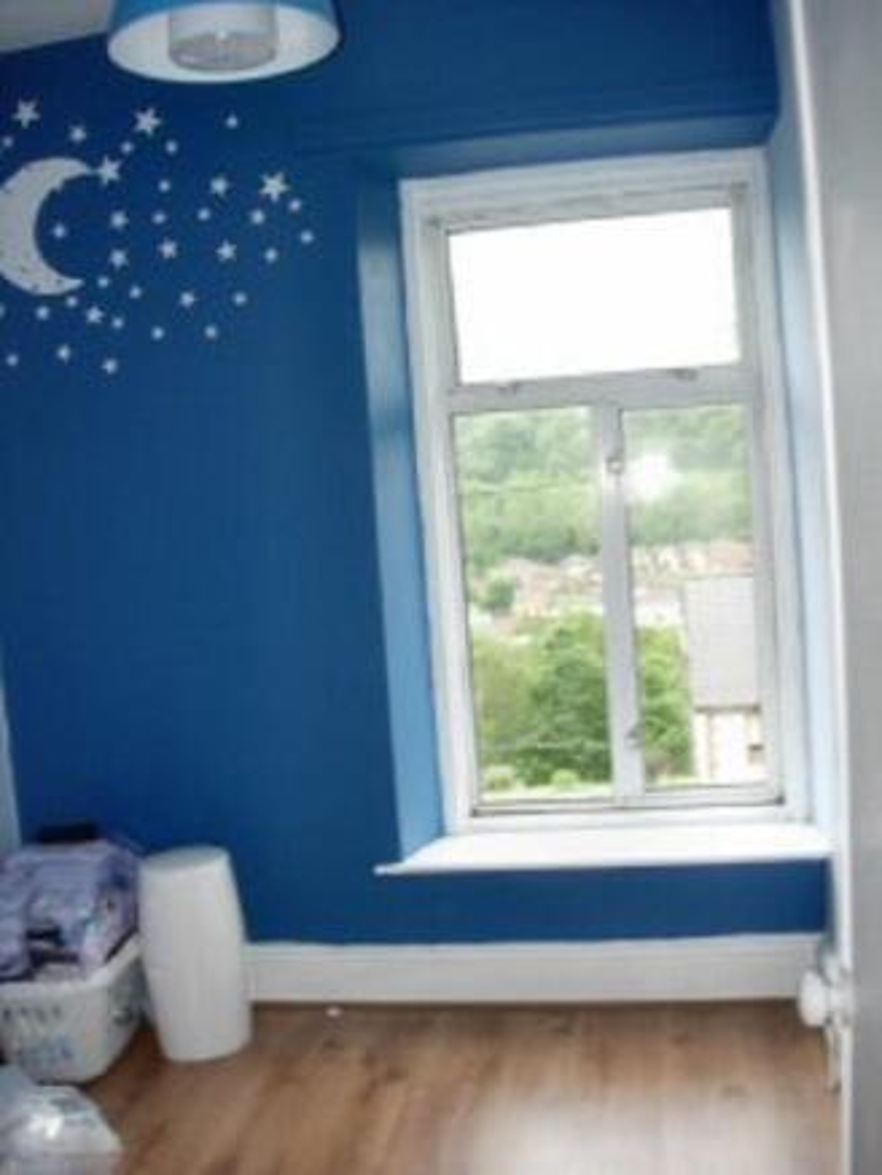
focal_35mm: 38
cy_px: 588
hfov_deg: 37.7
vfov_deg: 49.0
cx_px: 441
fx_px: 1290
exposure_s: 1/32
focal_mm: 7.8
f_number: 2.8
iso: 79
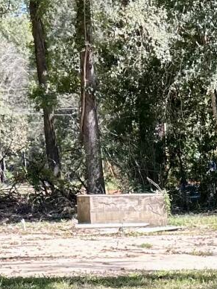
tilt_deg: -17.6
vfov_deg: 13.3
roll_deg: -0.4
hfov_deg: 11.0
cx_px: 211
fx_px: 1120
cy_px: 518
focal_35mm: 134
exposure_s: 1/567
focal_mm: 5.7
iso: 50
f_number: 1.5
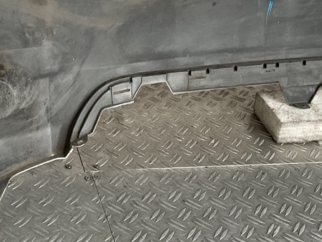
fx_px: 679
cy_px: 71
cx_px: 69
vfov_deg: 20.1
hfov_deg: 26.2
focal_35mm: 73
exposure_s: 1/50
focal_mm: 3
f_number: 1.8
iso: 125
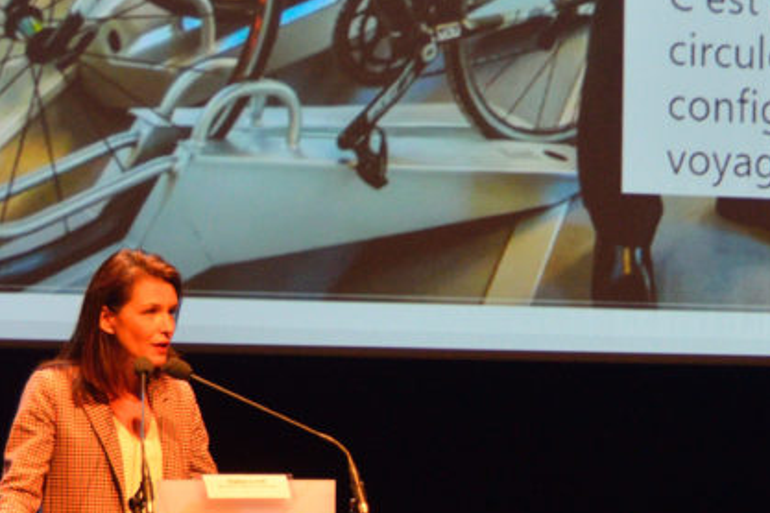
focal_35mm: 184
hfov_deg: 11.1
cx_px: 604
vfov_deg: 7.4
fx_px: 3935
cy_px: 443
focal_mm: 50
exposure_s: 1/80
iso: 1250
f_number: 4.8
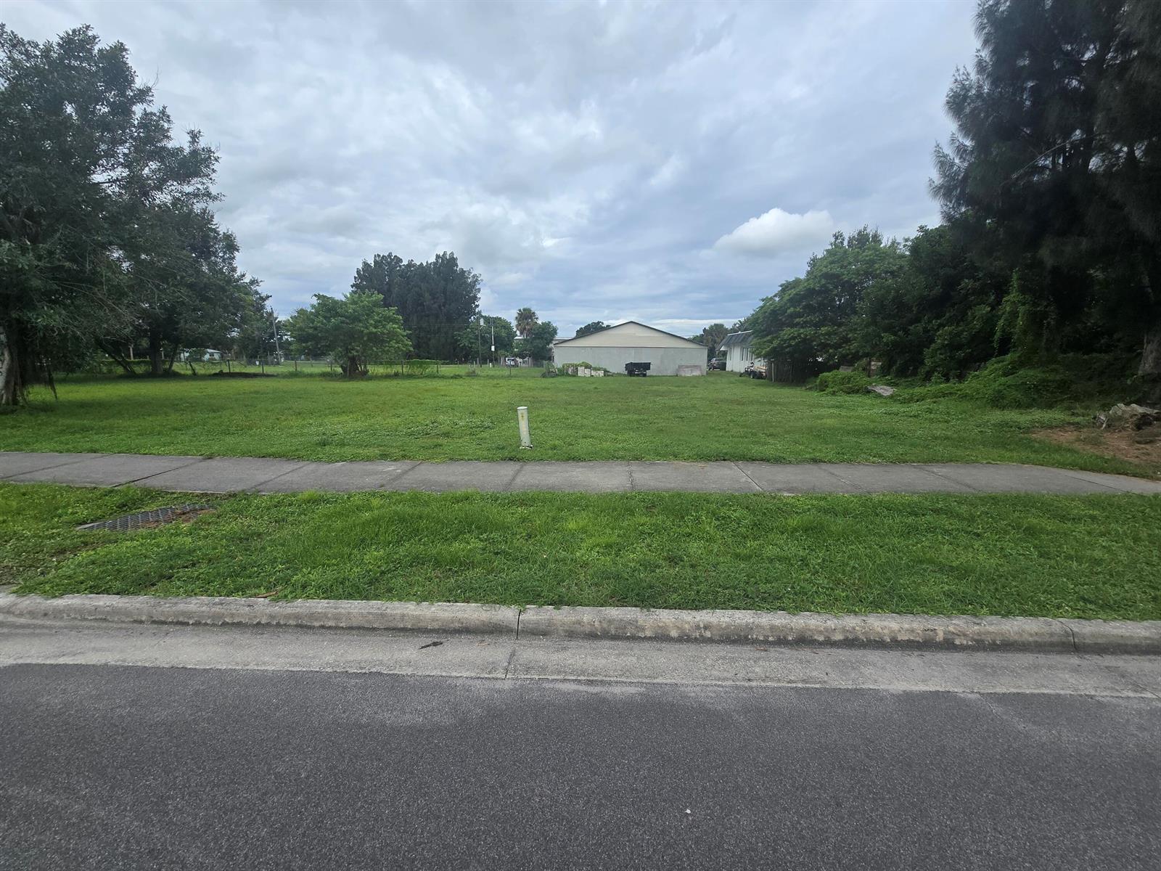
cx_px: 580
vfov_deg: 89.9
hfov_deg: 106.2
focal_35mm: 13
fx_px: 436
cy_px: 436
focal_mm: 2.2
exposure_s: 1/2327
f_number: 2.2
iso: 50
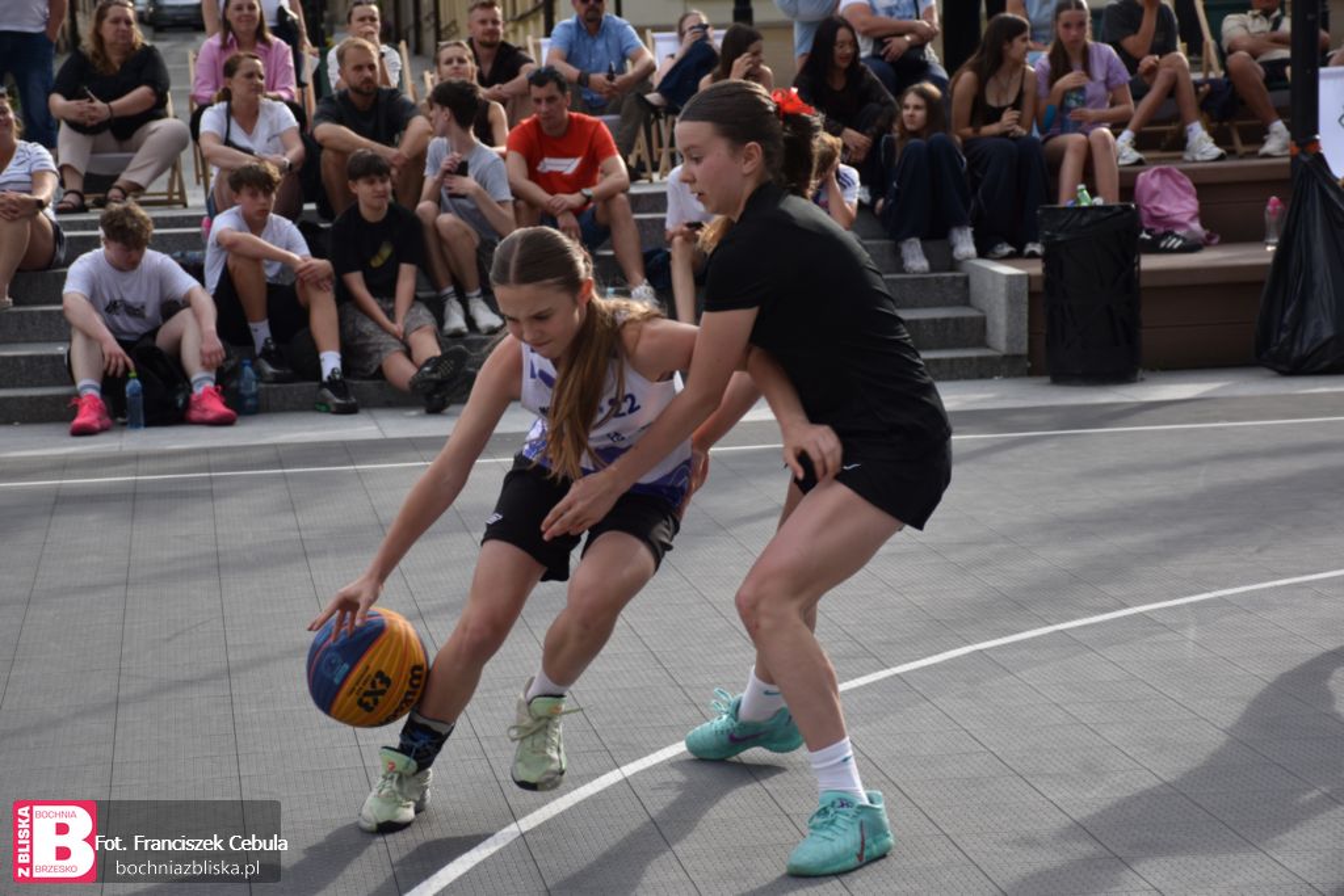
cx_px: 672
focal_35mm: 99
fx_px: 3696
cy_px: 448
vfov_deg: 13.8
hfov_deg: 20.6
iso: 200
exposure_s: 1/500
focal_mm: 66
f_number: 5.6
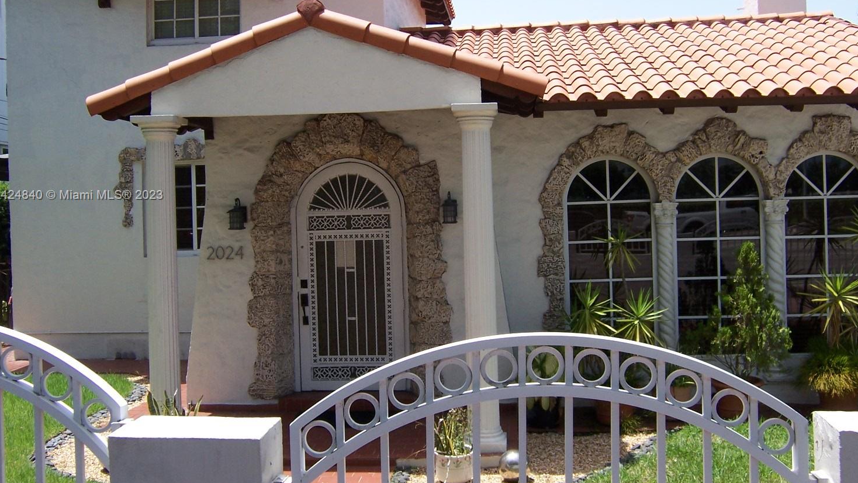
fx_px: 865
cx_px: 430
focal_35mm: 38
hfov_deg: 52.8
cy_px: 196
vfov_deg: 31.1
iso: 80
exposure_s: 1/750
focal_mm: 5.5
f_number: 3.4
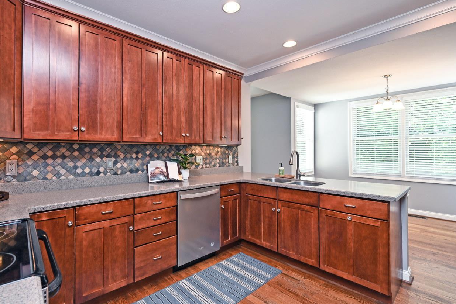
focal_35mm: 17
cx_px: 205
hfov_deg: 93.0
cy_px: 148
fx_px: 215
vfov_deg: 70.5
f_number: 4
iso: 280
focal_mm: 14
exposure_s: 1/60
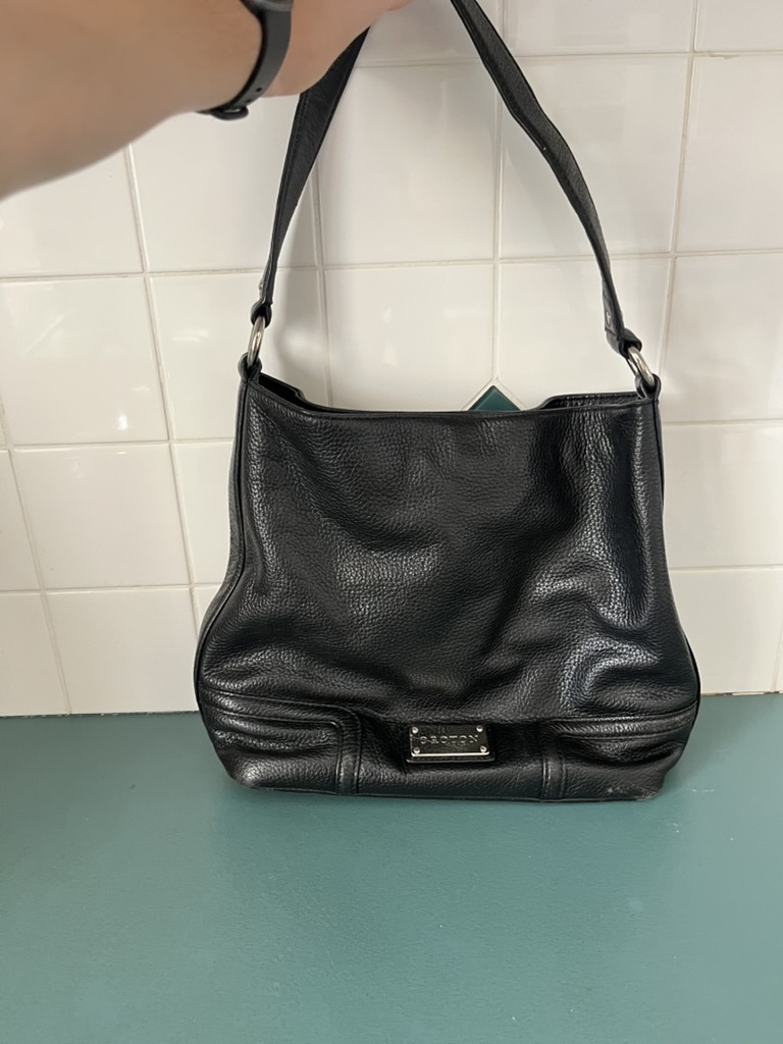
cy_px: 522
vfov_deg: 67.3
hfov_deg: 53.1
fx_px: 784
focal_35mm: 26
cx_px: 392
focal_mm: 5.1
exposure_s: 1/60
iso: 250
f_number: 1.6
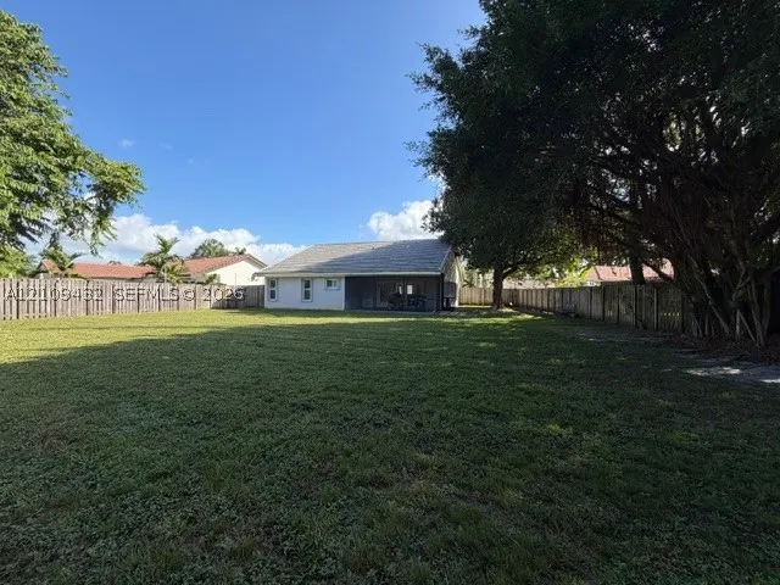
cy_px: 292
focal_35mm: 14
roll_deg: -0.9
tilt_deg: -0.7
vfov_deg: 85.7
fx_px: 315
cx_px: 390
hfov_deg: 102.1
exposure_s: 1/607
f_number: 2.2
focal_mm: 2.22
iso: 40
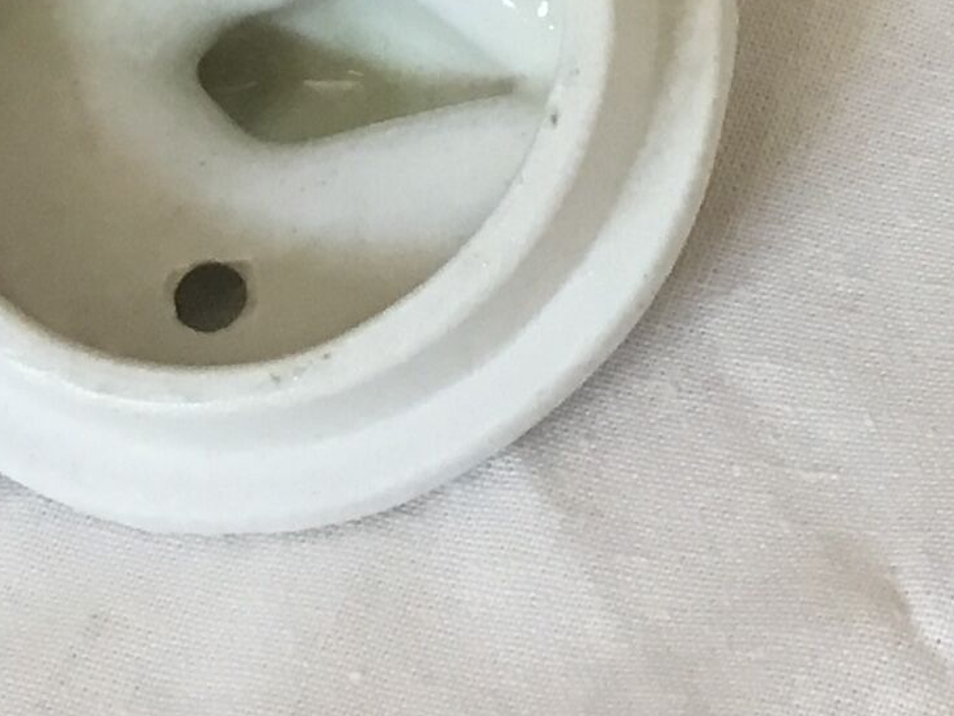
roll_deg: +1.2
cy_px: -527
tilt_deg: -41.6
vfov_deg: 10.1
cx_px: 1098
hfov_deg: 13.8
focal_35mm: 139
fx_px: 3831
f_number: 2.4
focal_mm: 3.3
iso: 40
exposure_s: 1/33
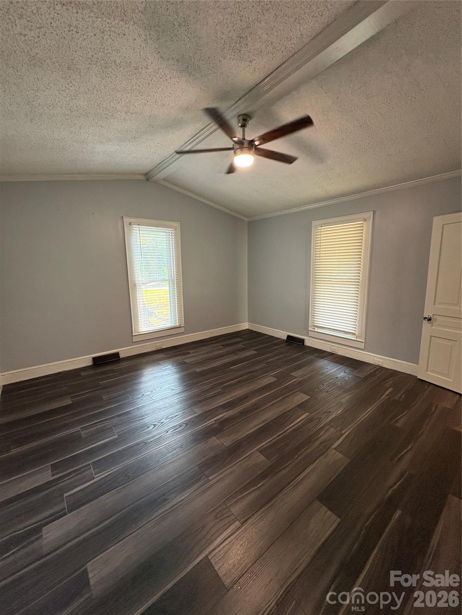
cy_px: 308
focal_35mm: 14
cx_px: 231
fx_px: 249
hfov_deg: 85.7
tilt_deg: -7.7
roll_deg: +1.5
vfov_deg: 102.1
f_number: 2.2
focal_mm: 2.22
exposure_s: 1/60
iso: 320
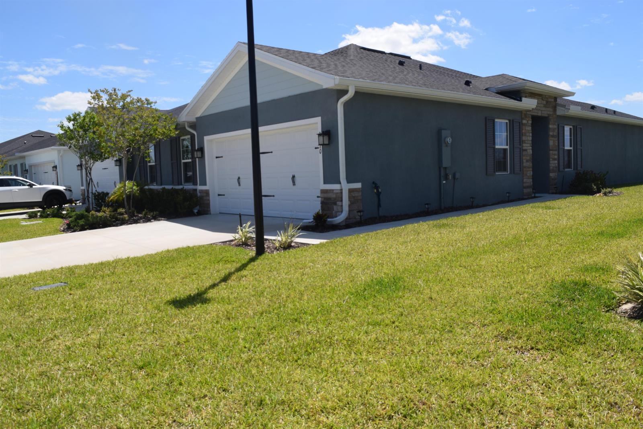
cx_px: 322
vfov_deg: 47.9
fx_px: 482
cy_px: 214
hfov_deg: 67.4
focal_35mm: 27
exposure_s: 1/400
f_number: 10
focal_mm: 18
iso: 200
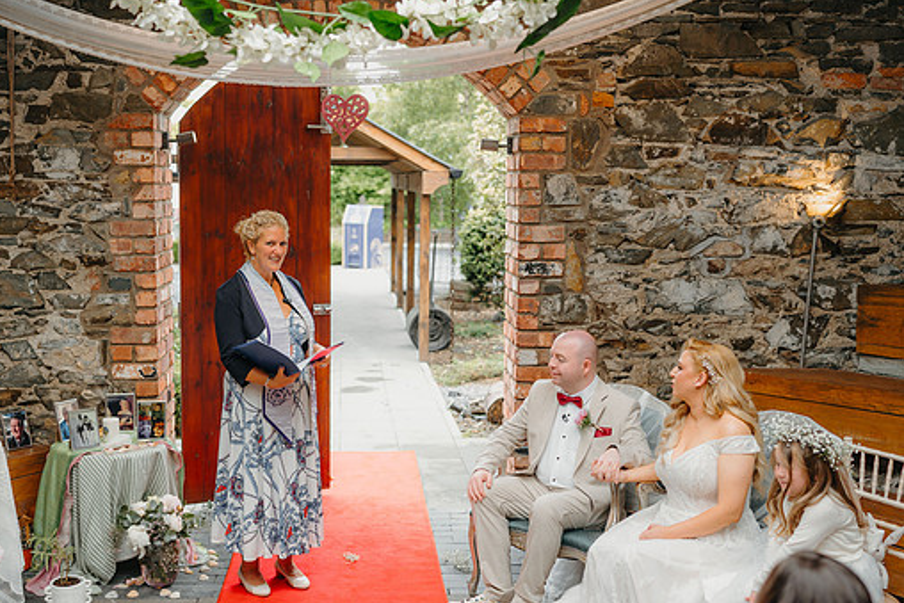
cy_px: 289
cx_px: 390
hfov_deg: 43.5
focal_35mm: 45
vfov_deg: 29.9
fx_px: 1130
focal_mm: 35
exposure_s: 1/400
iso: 100
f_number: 2
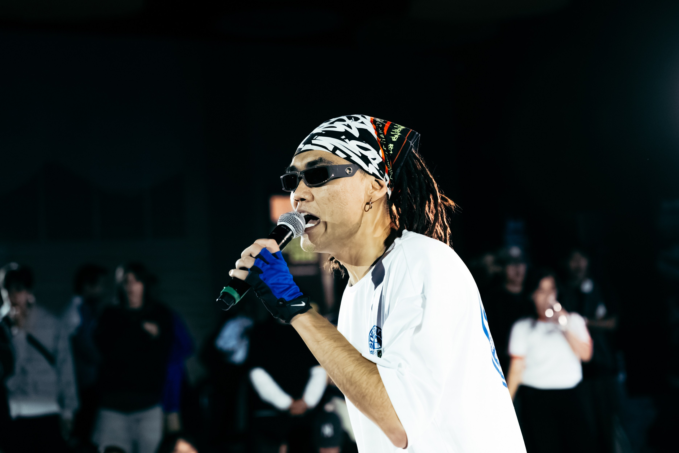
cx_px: 392
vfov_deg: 16.9
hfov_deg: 25.1
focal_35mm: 81
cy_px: 192
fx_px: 1523
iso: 3200
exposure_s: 1/800
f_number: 2.8
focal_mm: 70
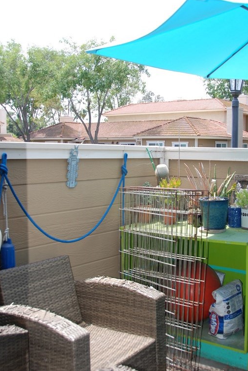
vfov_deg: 45.4
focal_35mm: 43
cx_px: 169
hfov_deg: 30.9
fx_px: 444
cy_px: 169
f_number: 5
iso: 100
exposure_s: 1/200
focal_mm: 20
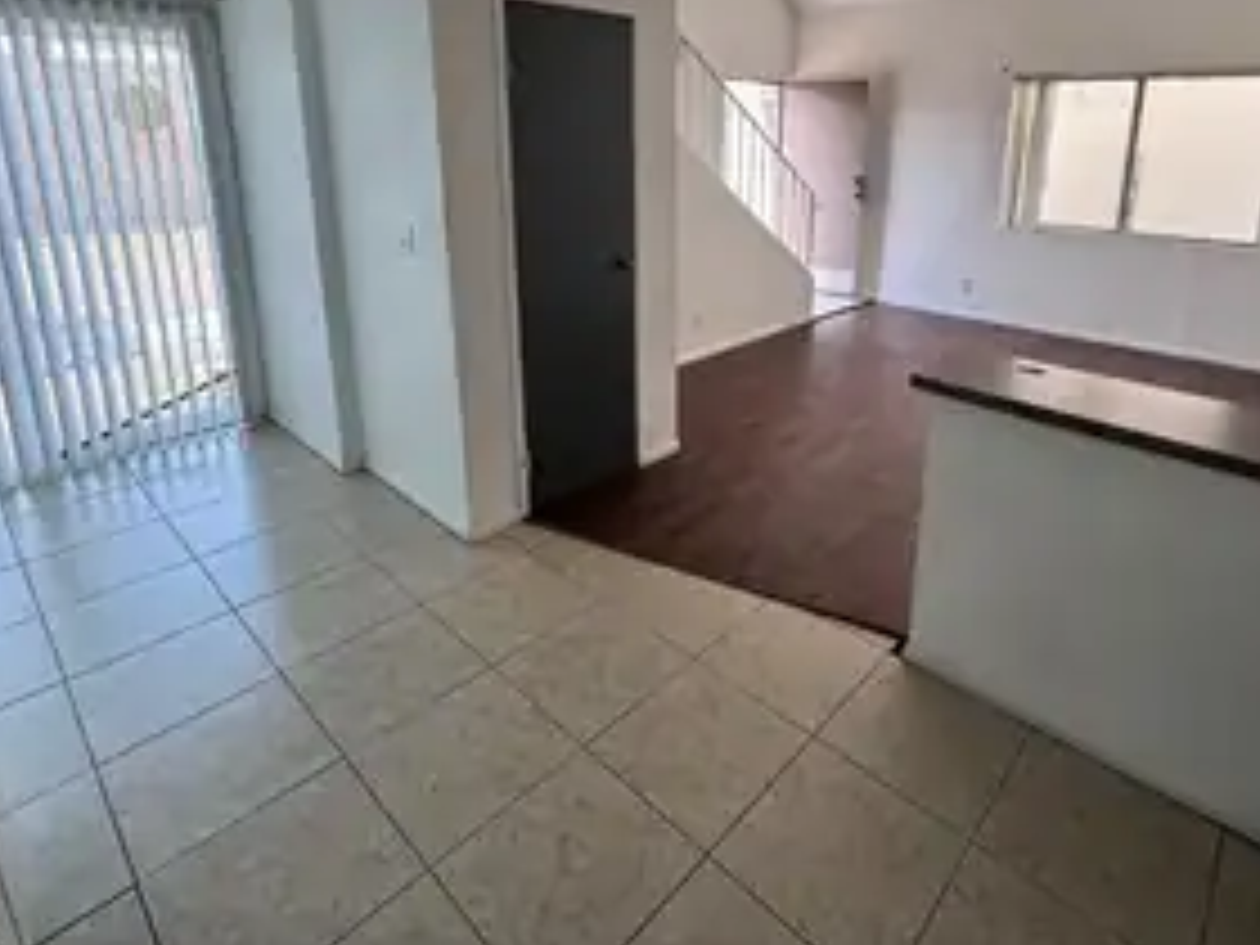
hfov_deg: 81.4
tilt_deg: -11.7
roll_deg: -1.1
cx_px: 706
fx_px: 728
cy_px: 297
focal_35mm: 20
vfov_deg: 63.9
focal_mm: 2.22
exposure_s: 1/99
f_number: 2.2
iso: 80
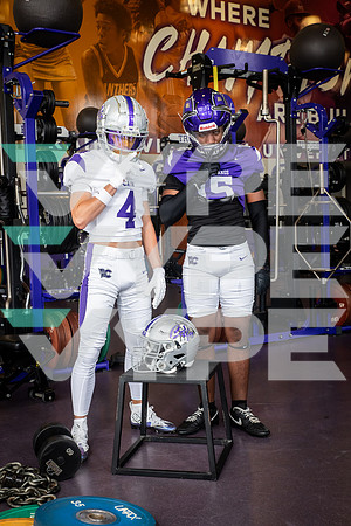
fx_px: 673
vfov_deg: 42.7
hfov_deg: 29.2
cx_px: 176
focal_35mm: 46
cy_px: 263
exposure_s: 1/250
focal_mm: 46
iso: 800
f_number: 7.1
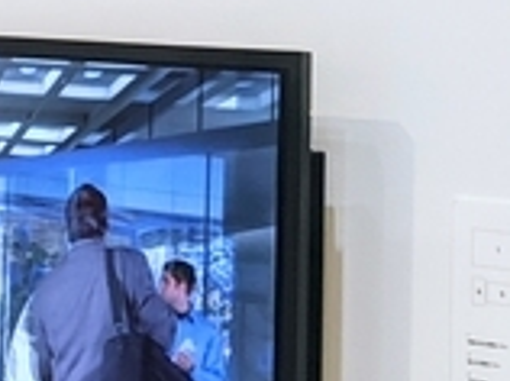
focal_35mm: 137
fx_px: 2015
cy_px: -232
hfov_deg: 13.8
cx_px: -165
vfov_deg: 10.3
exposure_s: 1/99.9
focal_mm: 4.44
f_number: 1.8
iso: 156
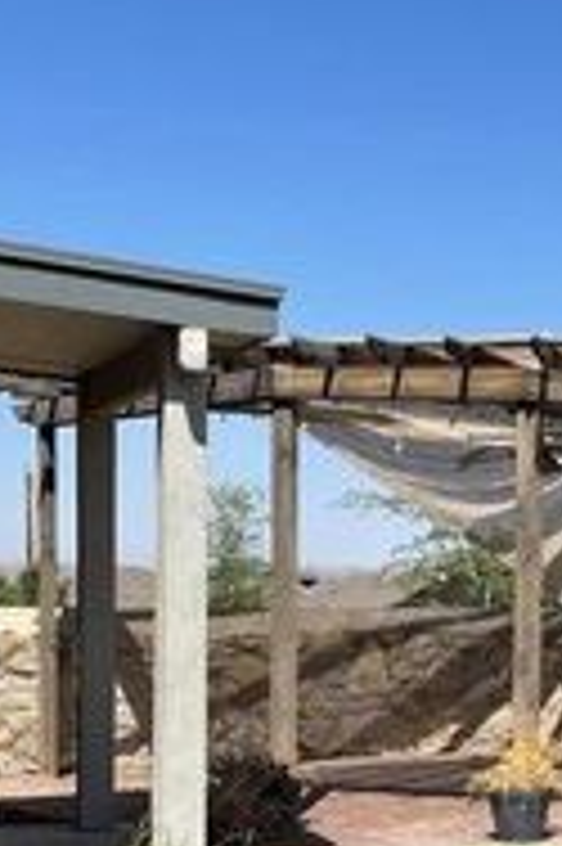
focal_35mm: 72
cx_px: 782
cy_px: 628
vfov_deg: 27.7
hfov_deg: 17.4
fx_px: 1689
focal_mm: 5.1
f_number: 1.6
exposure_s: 1/5376
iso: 32
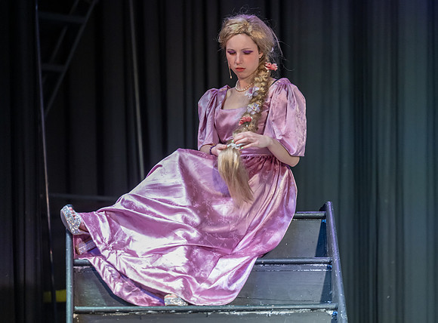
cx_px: 233
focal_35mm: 242
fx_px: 3047
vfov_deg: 6.1
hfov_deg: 8.2
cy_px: 147
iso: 2200
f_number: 2.8
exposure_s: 1/250
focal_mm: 200
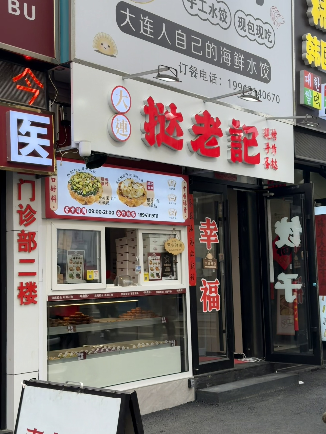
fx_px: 603
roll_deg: -0.7
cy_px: 217
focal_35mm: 48
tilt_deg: +4.8
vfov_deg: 39.7
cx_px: 163
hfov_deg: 30.3
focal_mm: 6.76
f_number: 1.78
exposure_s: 1/1041
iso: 64
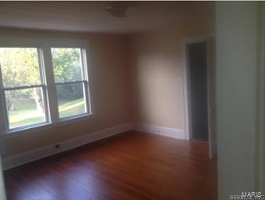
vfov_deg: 40.8
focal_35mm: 35
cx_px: 132
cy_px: 100
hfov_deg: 52.6
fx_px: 268
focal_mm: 4.28
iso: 50
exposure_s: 1/28
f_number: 2.4
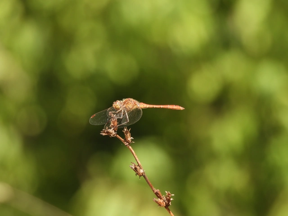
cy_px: 108
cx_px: 144
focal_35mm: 850
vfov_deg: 1.7
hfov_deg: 2.3
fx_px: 7072
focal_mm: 152
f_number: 5.6
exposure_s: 1/200
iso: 100
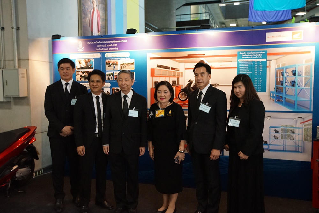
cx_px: 160
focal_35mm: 34
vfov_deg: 38.9
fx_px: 301
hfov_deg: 55.8
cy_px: 106
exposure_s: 1/160
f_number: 5.6
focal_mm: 34
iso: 6400
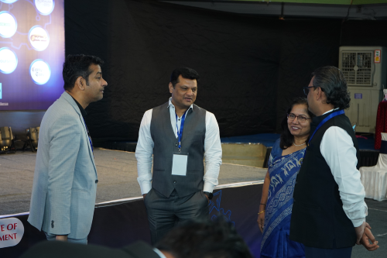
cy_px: 129
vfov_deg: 20.9
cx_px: 194
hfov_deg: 31.0
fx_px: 698
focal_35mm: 65
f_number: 5.6
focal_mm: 65
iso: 2000
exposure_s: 1/160
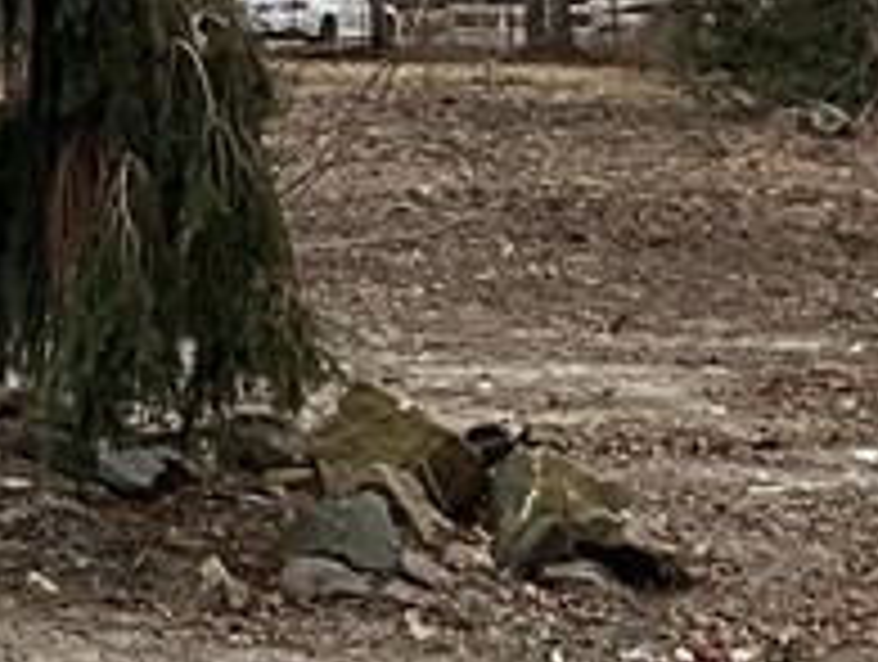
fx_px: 3862
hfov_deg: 12.3
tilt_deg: +5.3
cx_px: -477
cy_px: -477
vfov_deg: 9.4
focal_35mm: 152
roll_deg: +0.3
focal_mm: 3
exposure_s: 1/657
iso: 25
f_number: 1.8
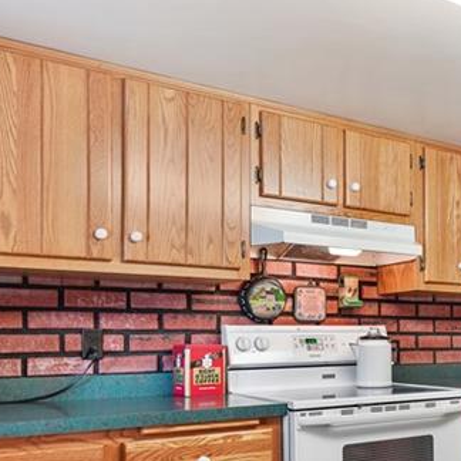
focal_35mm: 43
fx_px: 648
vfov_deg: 38.3
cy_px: 340
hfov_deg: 35.6
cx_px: 455
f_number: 2.8
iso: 250
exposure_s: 1/30
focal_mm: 16
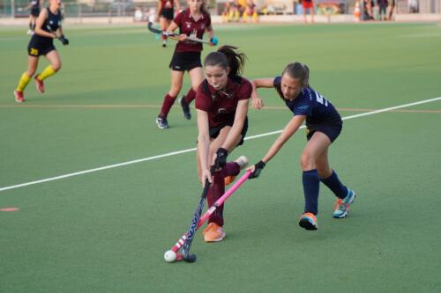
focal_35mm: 124
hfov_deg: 16.5
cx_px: 220
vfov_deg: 11.0
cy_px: 146
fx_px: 1525
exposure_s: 1/1250
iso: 500
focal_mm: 83
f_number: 2.8
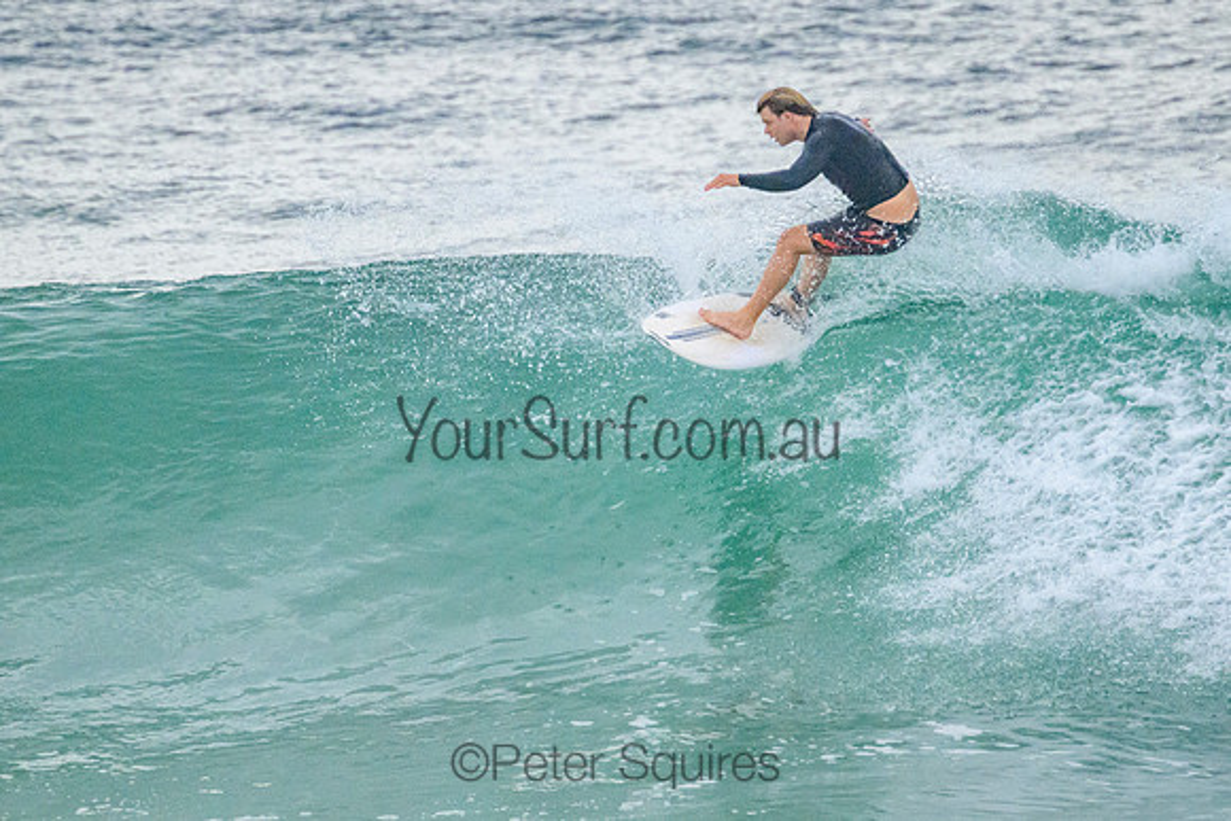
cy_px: 370
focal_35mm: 1100
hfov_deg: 1.9
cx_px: 705
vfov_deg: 1.3
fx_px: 37610
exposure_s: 1/2000
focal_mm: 800
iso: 3600
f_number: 11
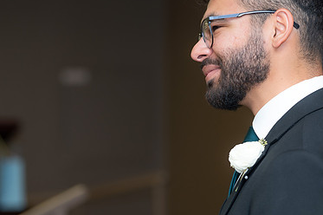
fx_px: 1533
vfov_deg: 8.0
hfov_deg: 12.0
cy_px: 134
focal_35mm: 171
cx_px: 230
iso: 200
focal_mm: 110
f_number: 2.8
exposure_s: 1/80
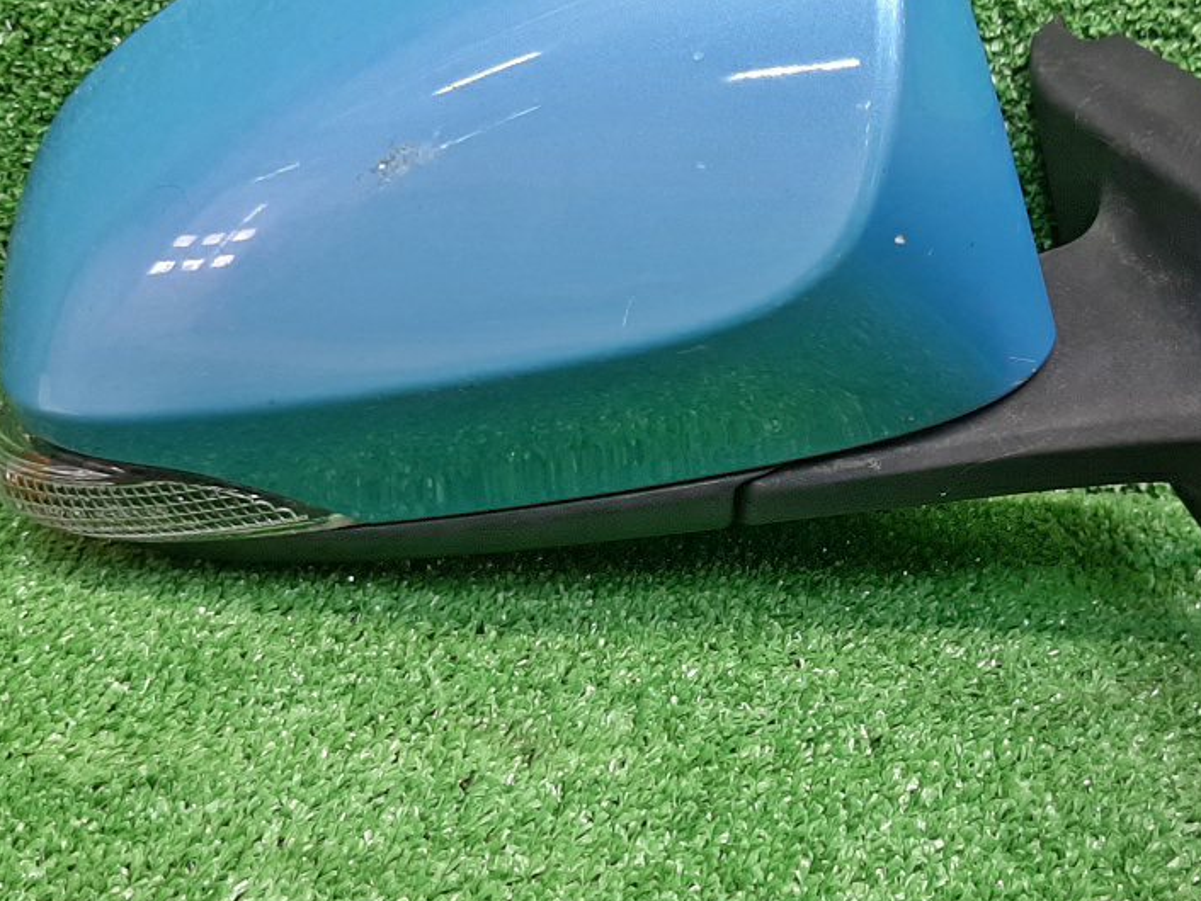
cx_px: 786
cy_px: 507
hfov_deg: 35.9
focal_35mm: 53
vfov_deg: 27.5
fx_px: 1839
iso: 76
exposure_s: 1/50
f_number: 1.7
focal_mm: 3.93
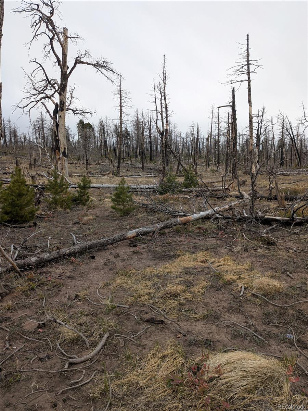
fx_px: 285
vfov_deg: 71.6
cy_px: 206
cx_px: 154
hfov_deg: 56.8
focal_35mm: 24
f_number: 1.7
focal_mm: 4.53
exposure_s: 1/794
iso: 29
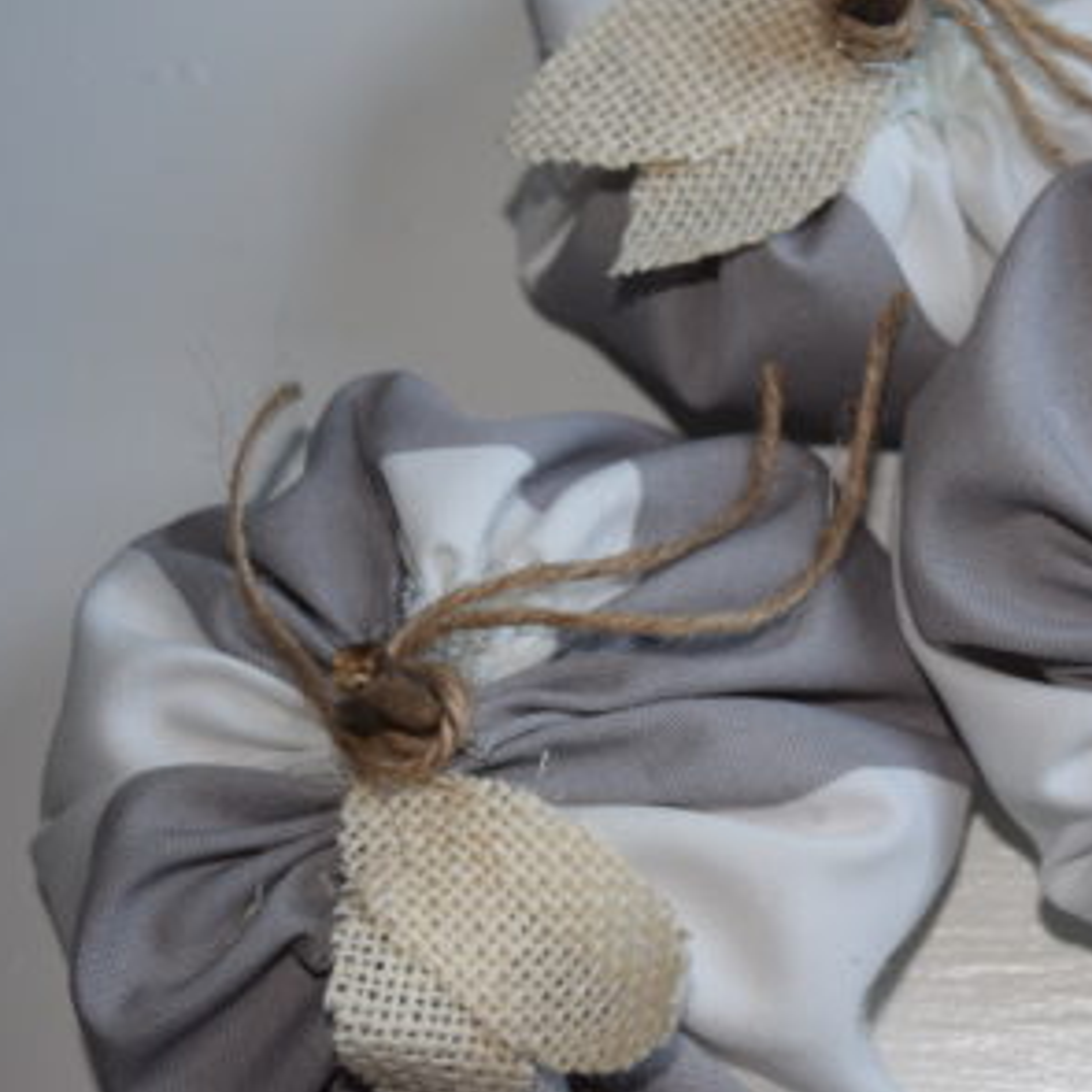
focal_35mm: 82
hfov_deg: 20.9
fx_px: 2927
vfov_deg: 21.1
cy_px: 524
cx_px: 844
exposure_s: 1/100
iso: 800
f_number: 4.8
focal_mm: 38
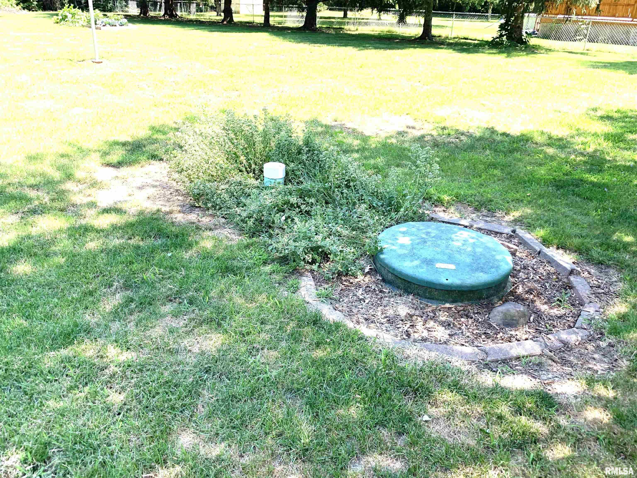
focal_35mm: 26
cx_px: 318
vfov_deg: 53.1
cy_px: 239
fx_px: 478
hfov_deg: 67.3
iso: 25
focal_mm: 4.25
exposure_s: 1/259
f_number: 1.8
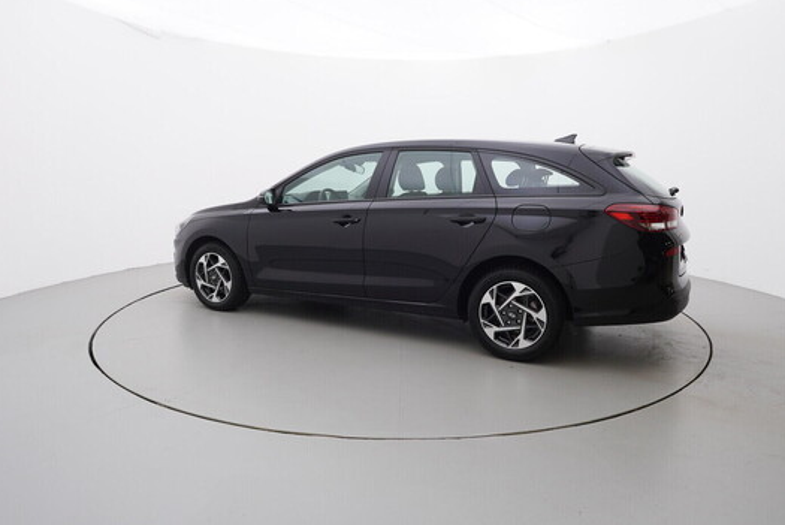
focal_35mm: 24
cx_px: 401
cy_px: 252
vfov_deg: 54.1
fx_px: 513
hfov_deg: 74.8
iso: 200
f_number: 5
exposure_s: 1/80
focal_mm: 15
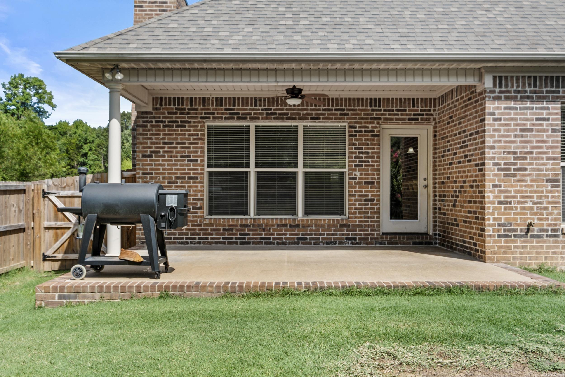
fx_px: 534
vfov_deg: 38.9
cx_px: 282
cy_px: 188
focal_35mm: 34
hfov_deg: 55.8
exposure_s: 1/320
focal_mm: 22.9
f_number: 8
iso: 400
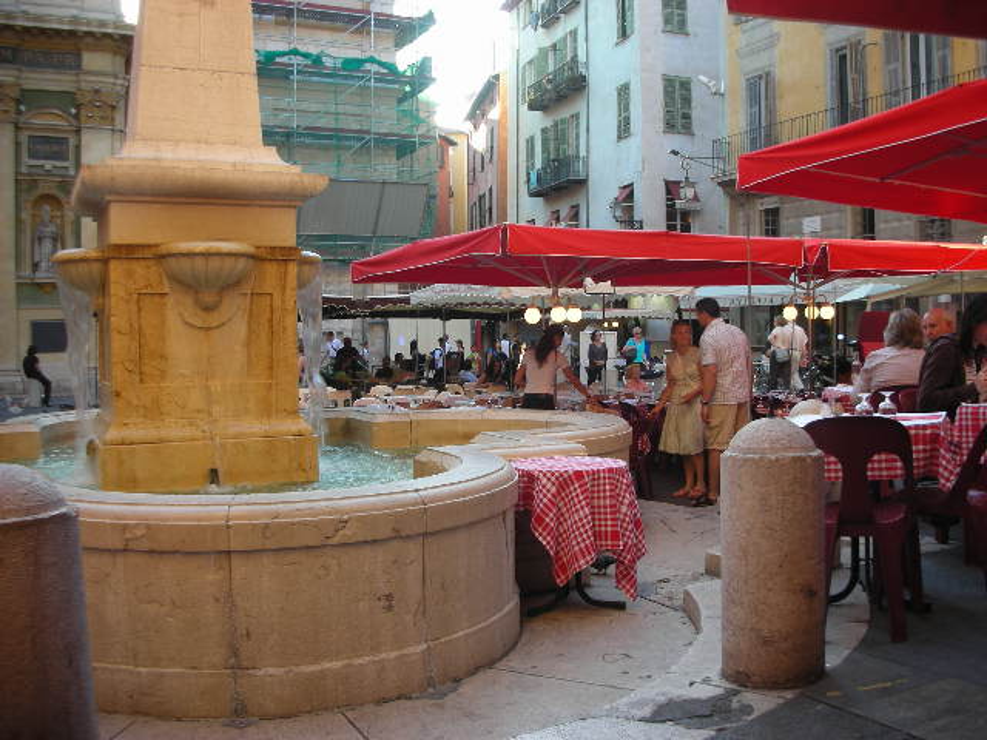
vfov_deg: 40.7
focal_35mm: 35
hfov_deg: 52.6
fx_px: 998
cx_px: 494
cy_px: 370
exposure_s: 1/63.4
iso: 50
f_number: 3
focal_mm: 5.8
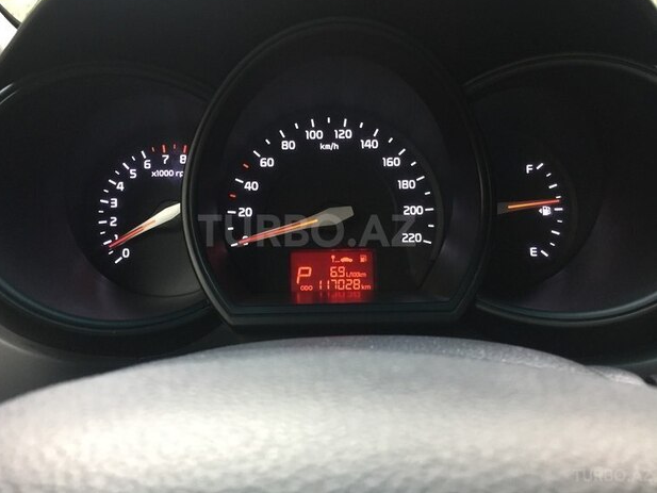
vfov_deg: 45.4
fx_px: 588
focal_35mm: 31
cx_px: 307
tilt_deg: -13.5
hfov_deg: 58.3
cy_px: 231
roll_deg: -2.0
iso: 100
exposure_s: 1/17
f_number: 2.2
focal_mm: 4.15
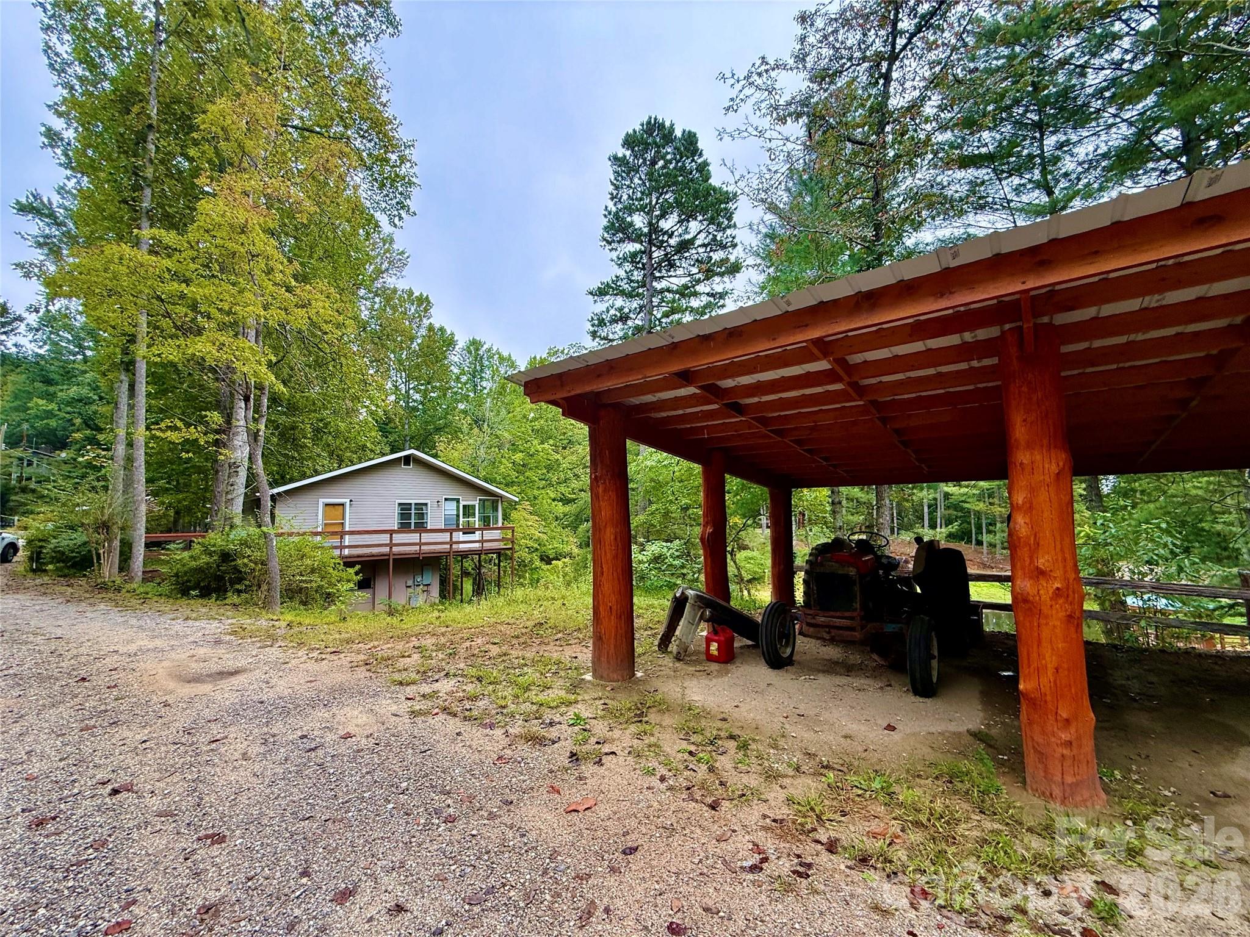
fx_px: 506
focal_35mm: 14
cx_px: 625
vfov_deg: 85.7
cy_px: 468
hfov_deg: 102.1
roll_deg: +0.1
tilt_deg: +4.9
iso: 64
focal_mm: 2.22
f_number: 2.2
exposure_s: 1/149
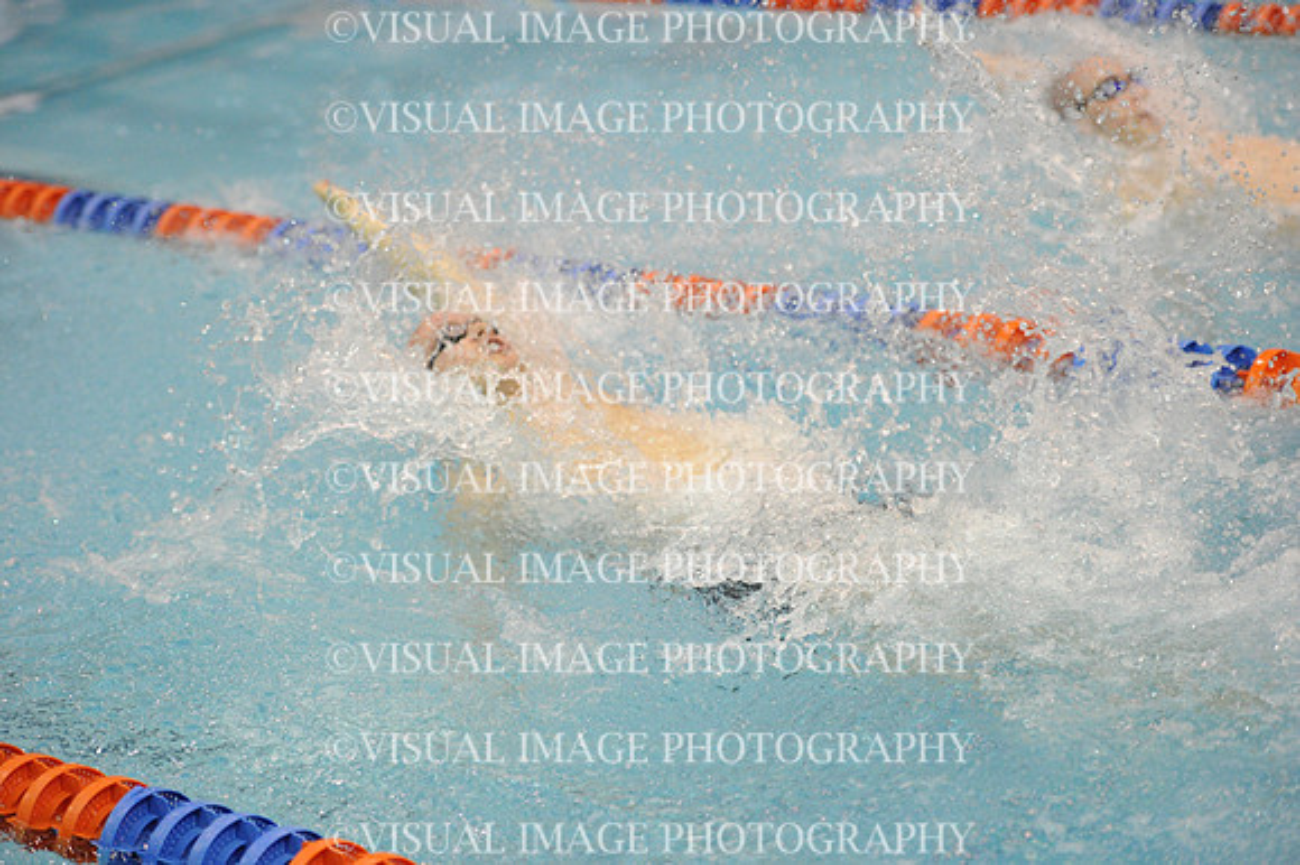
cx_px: 650
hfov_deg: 20.0
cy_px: 432
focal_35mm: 102
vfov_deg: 13.4
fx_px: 3681
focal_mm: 102
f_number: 2.8
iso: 8000
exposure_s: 1/640
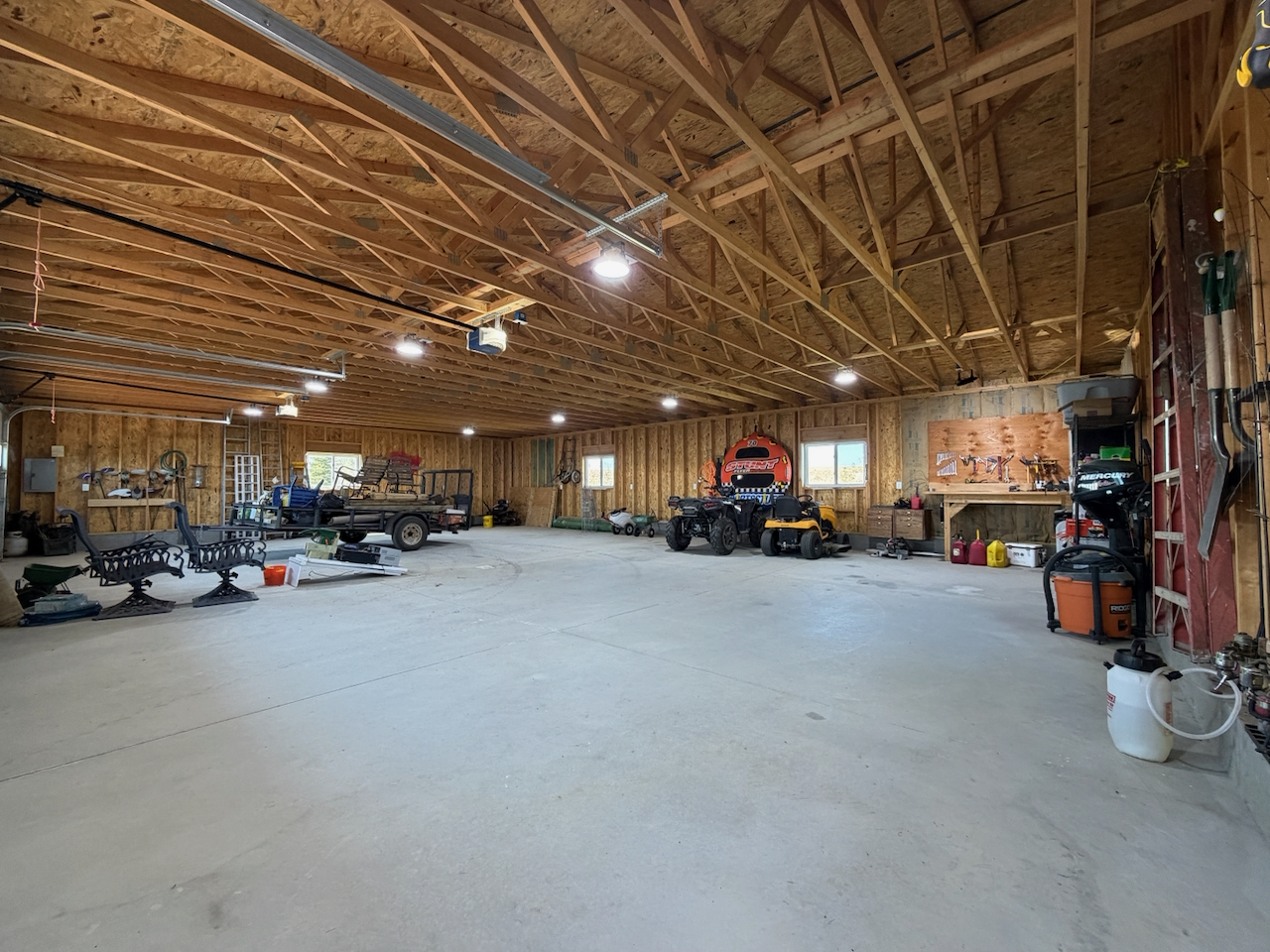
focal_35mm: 14
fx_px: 514
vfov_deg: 85.7
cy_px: 476
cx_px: 635
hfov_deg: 102.1
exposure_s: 1/120
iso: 320
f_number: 2.2
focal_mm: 2.22
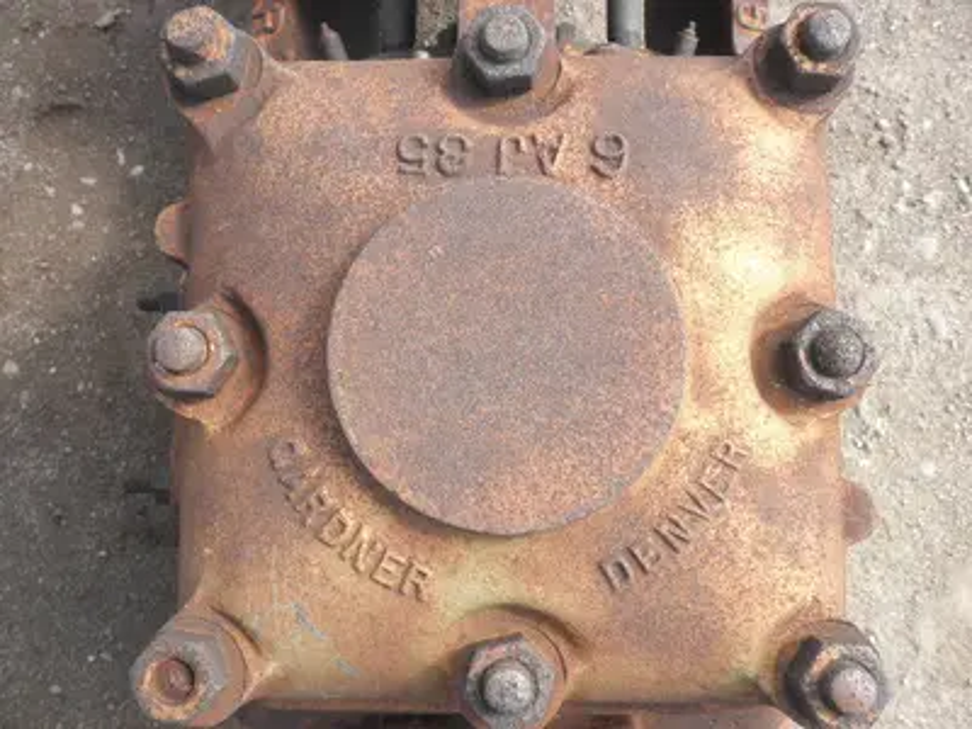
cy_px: 364
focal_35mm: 35
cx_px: 486
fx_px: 983
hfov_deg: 52.6
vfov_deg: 40.7
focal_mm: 6.1
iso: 64
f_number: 3.2
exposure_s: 1/160
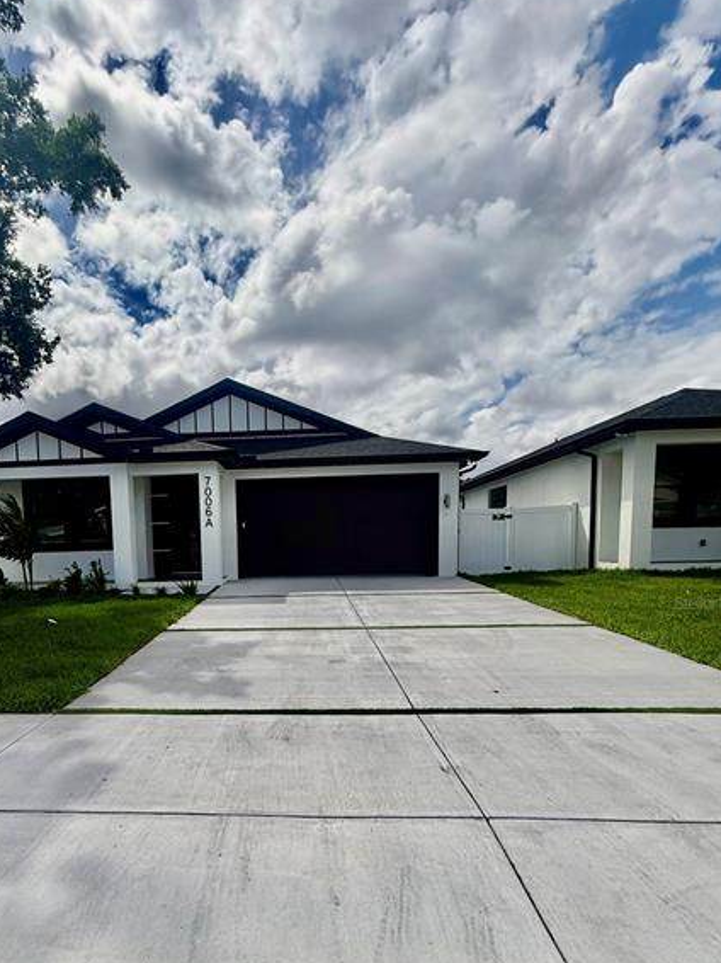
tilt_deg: -5.7
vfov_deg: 83.1
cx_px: 262
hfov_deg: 67.4
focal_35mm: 19
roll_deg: -0.3
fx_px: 528
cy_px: 602
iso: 50
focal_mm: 2.22
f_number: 2.2
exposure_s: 1/6173
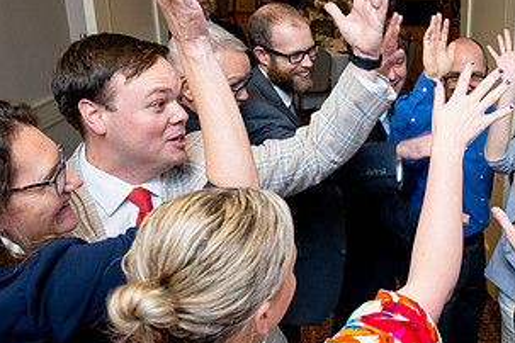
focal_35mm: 46
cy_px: 183
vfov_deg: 29.2
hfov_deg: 39.6
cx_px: 464
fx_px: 658
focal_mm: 24
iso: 1000
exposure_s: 1/100
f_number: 5.6
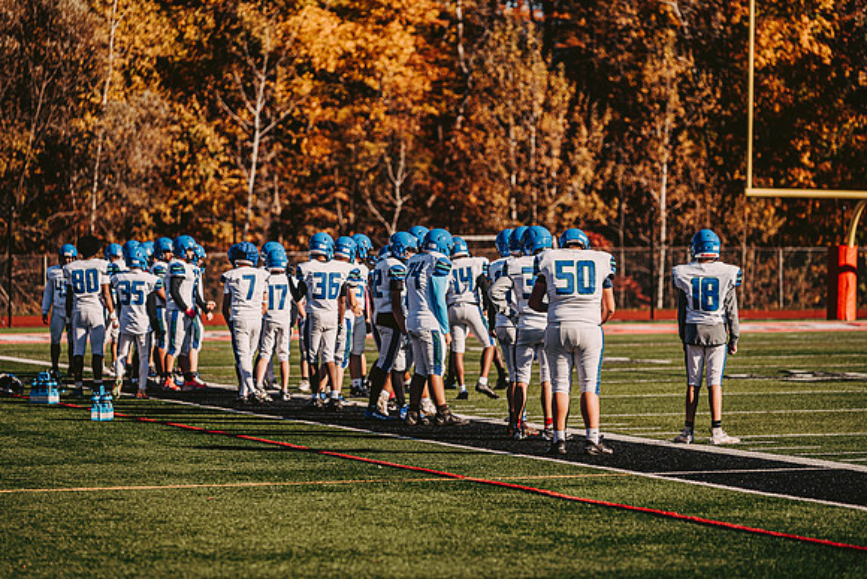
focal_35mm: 150
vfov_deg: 9.2
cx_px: 434
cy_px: 290
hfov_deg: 13.7
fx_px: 3613
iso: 250
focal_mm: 150
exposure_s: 1/2000
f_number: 3.2
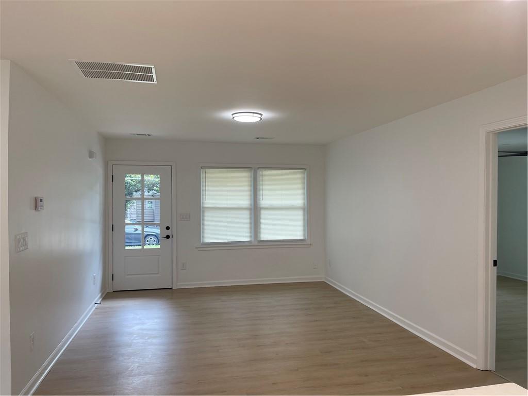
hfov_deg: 69.4
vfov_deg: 54.9
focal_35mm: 25
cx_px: 264
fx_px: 381
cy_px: 198
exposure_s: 1/120
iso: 50
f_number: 1.6
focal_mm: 5.1
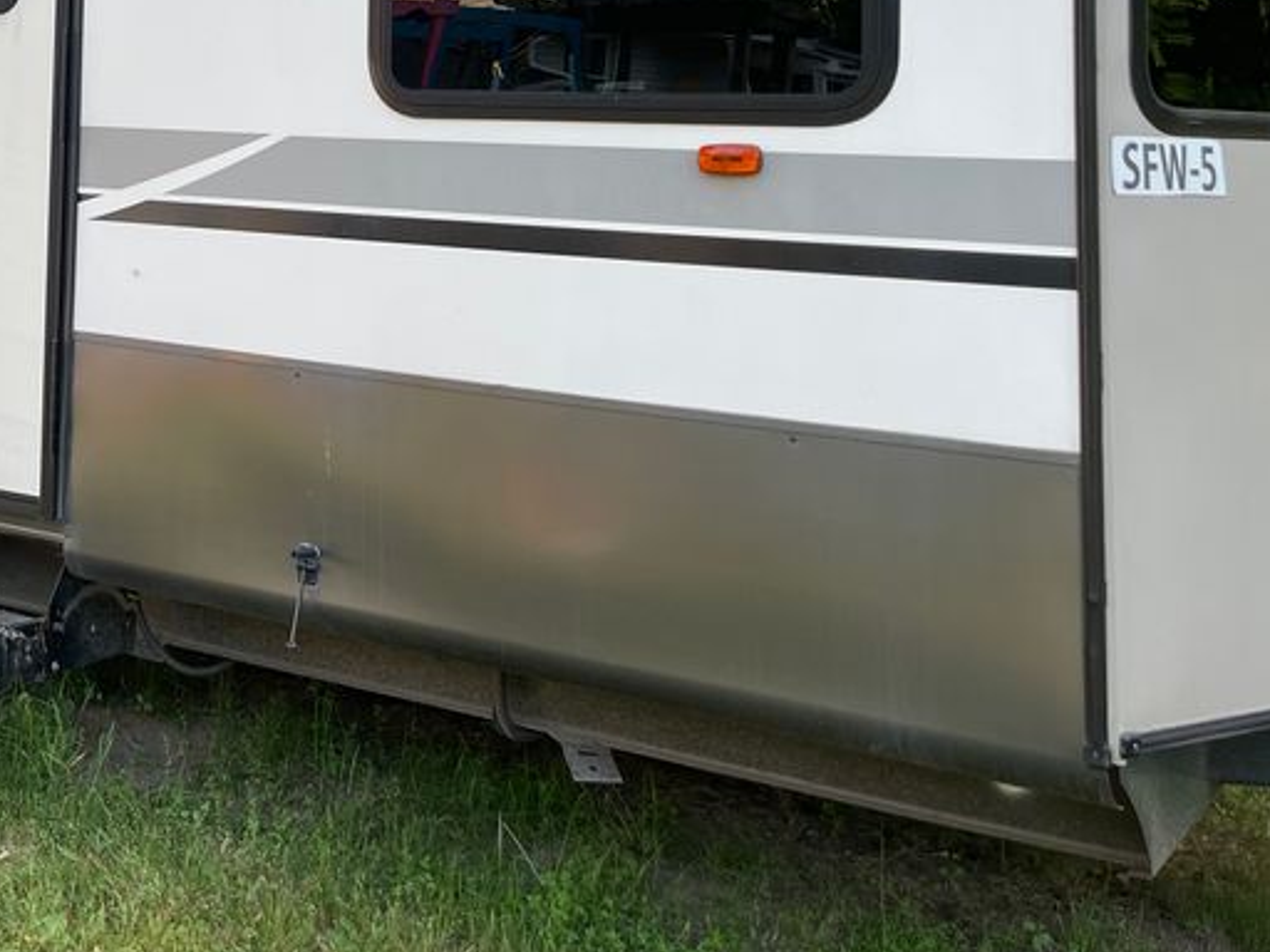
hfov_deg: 35.3
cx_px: 64
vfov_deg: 27.5
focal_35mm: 50
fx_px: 1834
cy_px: 7
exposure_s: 1/242
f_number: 1.6
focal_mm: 5.1
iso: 32
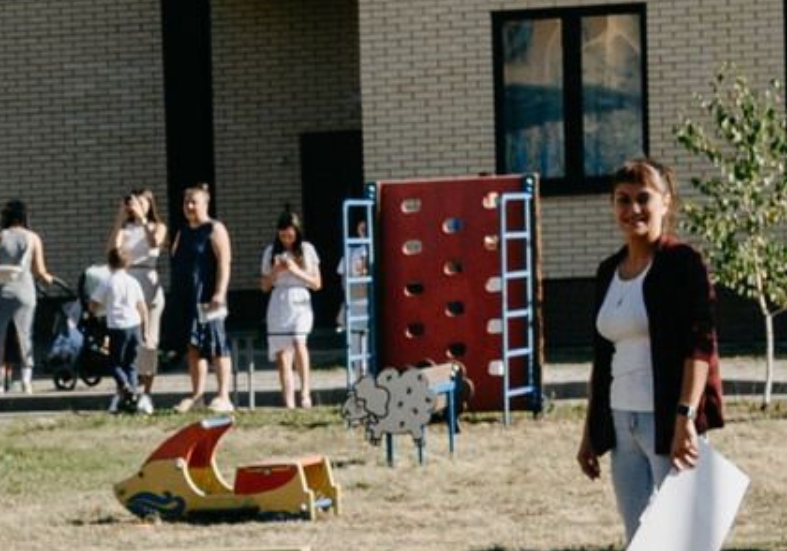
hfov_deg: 9.8
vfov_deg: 6.7
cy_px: 1040
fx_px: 4551
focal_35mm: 205
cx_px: -30
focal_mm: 30
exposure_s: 1/400
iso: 160
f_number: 8
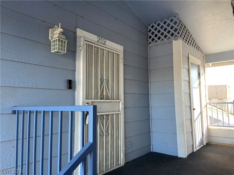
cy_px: 88
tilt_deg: +4.0
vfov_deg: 53.1
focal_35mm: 26
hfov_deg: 67.3
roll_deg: +0.4
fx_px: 176
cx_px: 117
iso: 80
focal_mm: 4.25
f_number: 1.8
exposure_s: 1/122
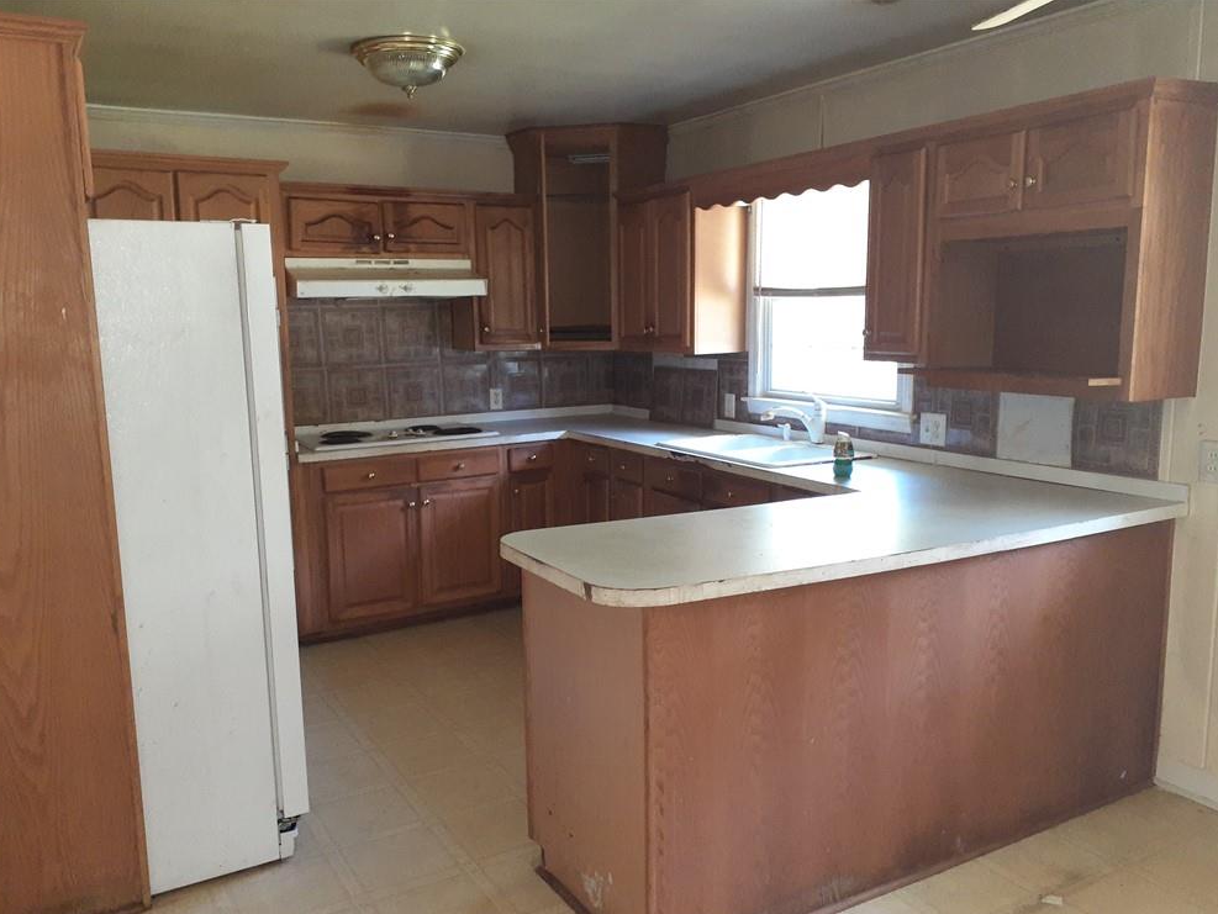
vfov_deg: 49.8
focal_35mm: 28
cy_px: 470
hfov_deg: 63.4
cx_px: 615
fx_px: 986
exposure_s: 1/24
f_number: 1.9
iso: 400
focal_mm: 3.6
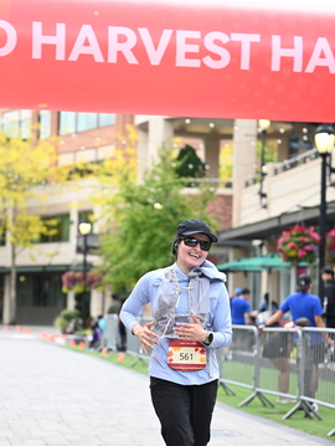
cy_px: 275
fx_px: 1327
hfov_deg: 14.4
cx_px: 163
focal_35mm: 103
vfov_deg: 19.0
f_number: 2.8
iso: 640
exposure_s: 1/1600
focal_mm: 70
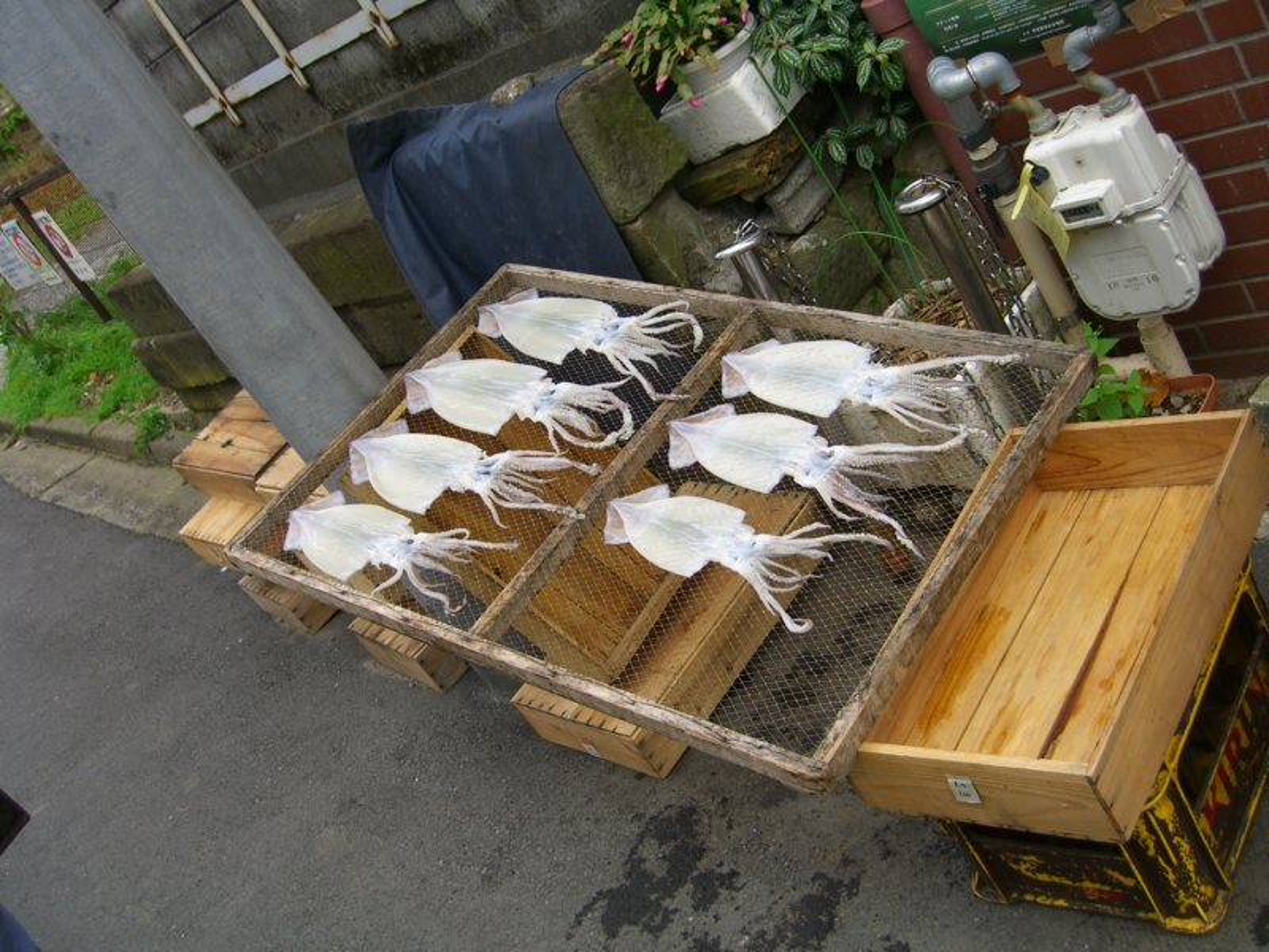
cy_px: 476
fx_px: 1393
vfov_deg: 37.7
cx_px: 634
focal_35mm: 38
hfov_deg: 49.0
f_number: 2.8
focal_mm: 7.9
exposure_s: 1/200
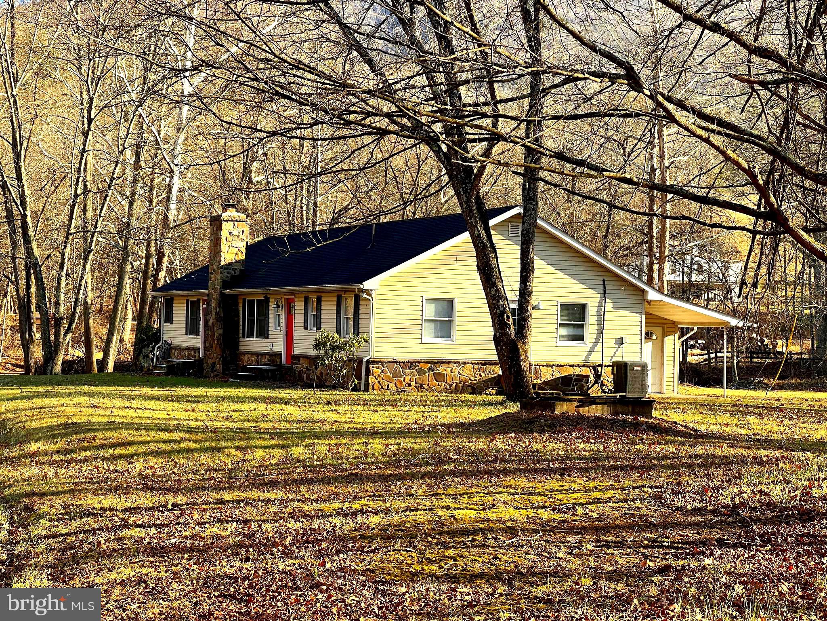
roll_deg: -1.9
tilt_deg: +0.7
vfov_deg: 19.1
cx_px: 414
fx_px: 1840
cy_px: 310
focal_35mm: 77
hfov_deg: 25.3
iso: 32
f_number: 2.8
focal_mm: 9
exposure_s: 1/138
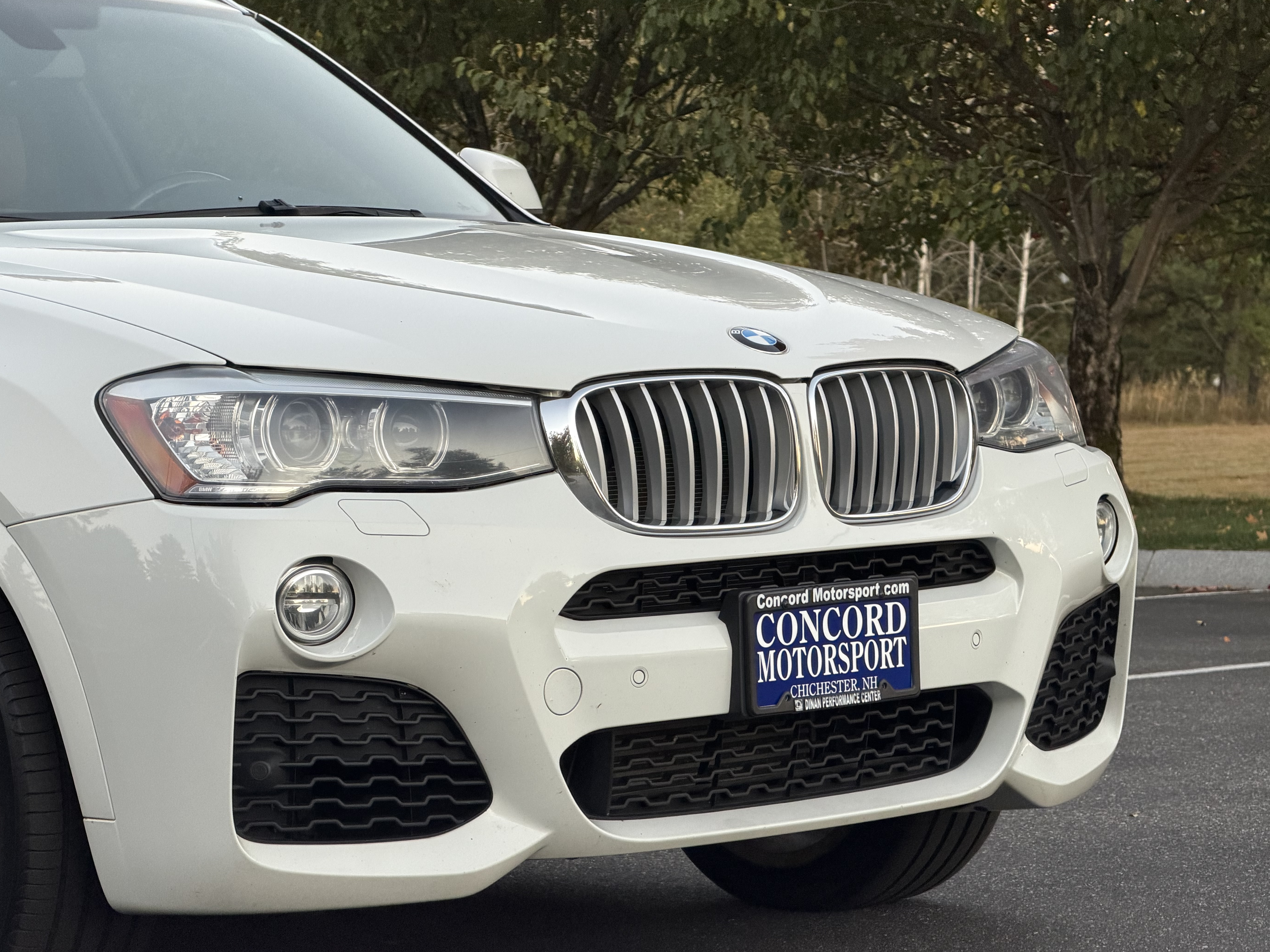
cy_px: 461
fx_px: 3816
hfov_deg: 18.9
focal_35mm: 104
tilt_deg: -0.8
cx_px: 636
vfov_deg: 14.2
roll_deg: +1.5
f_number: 2.8
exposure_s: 1/121
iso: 250
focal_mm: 16.89
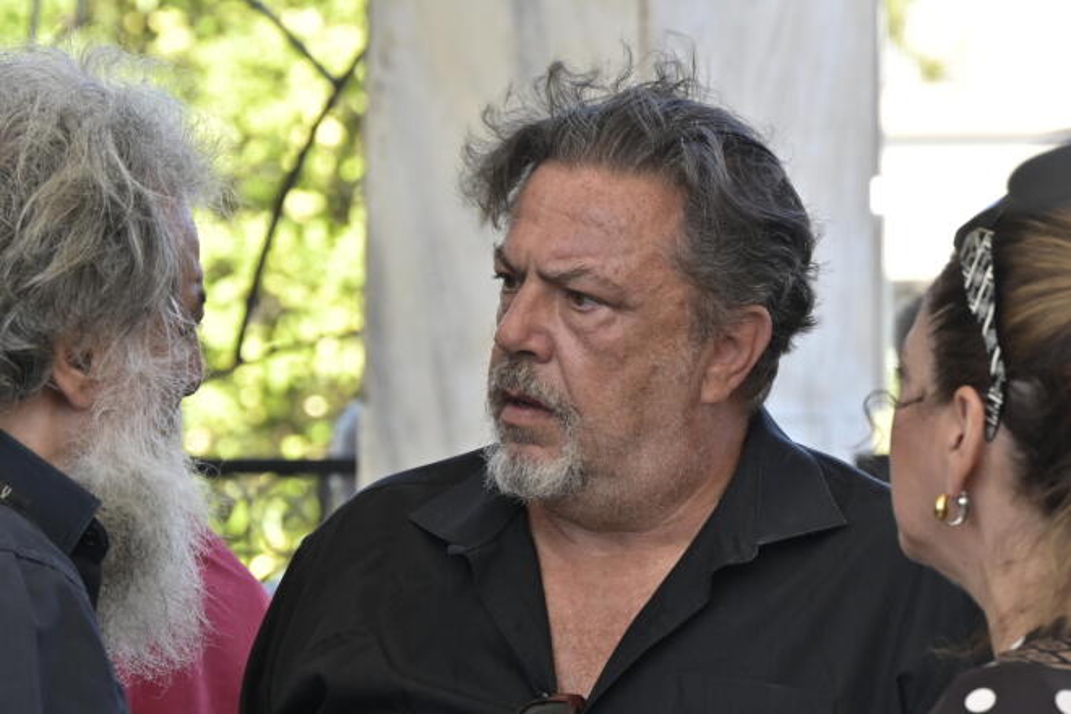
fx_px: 7348
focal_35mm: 247
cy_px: 357
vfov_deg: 5.6
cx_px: 536
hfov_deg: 8.3
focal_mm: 165
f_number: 8
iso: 500
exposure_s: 1/160
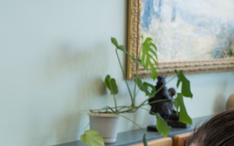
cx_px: -28
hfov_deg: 22.6
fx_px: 548
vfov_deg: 13.8
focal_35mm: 86
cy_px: 246
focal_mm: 26
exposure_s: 1/160
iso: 400
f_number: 4
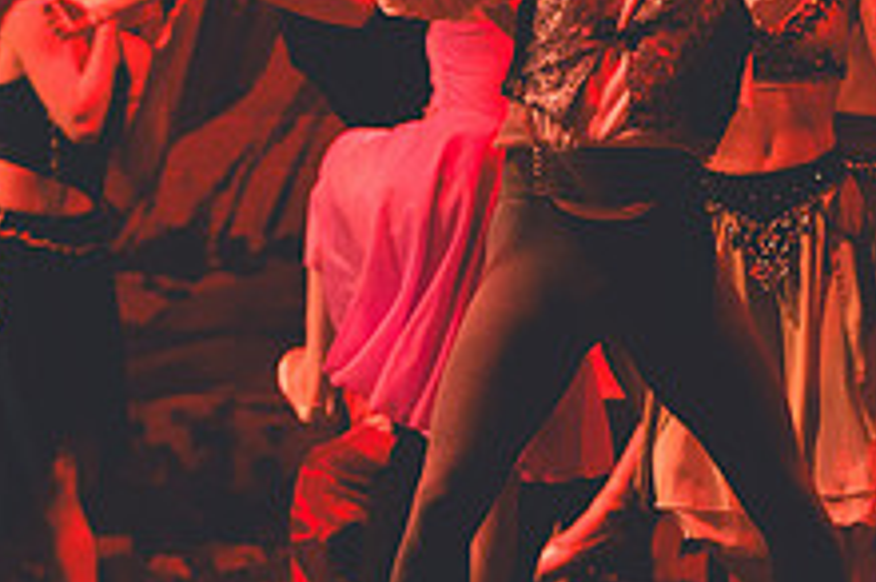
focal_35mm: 652
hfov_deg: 3.2
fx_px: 15842
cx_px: 530
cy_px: 211
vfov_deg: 2.1
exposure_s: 1/500
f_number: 2.8
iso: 5600
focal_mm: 165
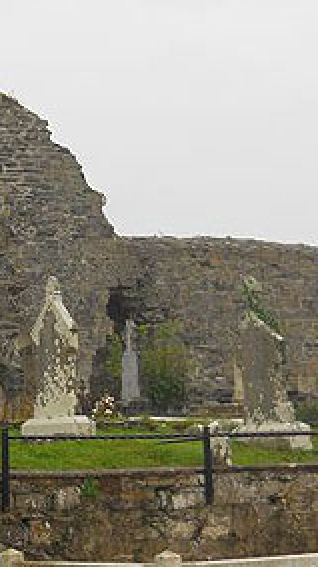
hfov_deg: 11.0
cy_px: 266
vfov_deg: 19.6
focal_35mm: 109
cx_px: -16
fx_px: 1640
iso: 160
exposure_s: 1/250
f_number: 4
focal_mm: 11.2
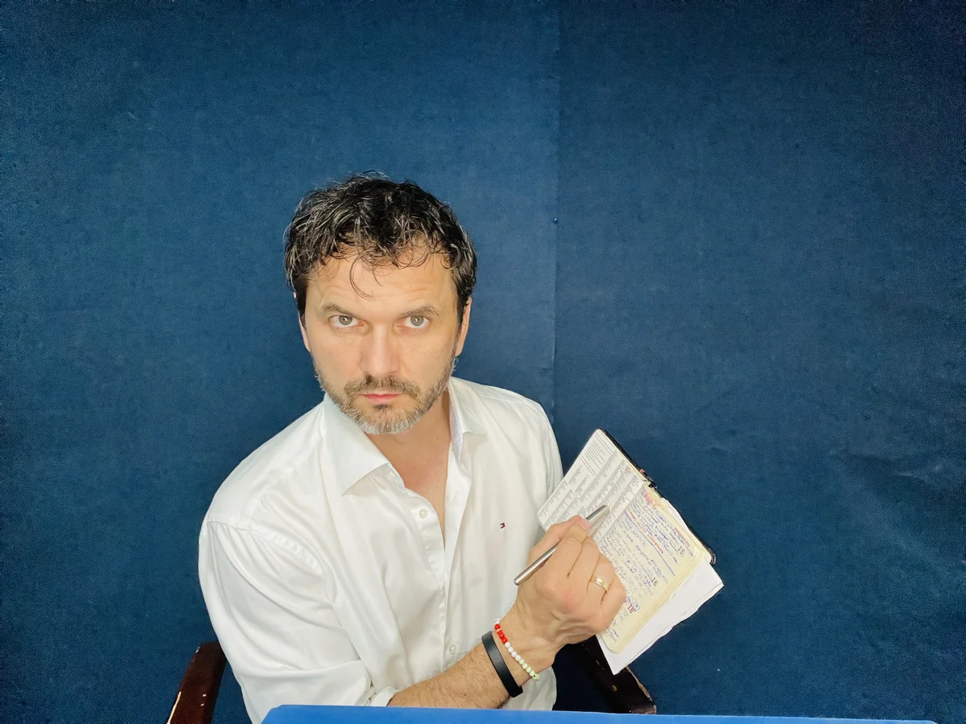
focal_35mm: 23
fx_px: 642
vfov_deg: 58.9
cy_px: 362
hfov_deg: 73.9
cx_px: 483
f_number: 2.2
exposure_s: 1/30
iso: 500
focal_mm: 2.71
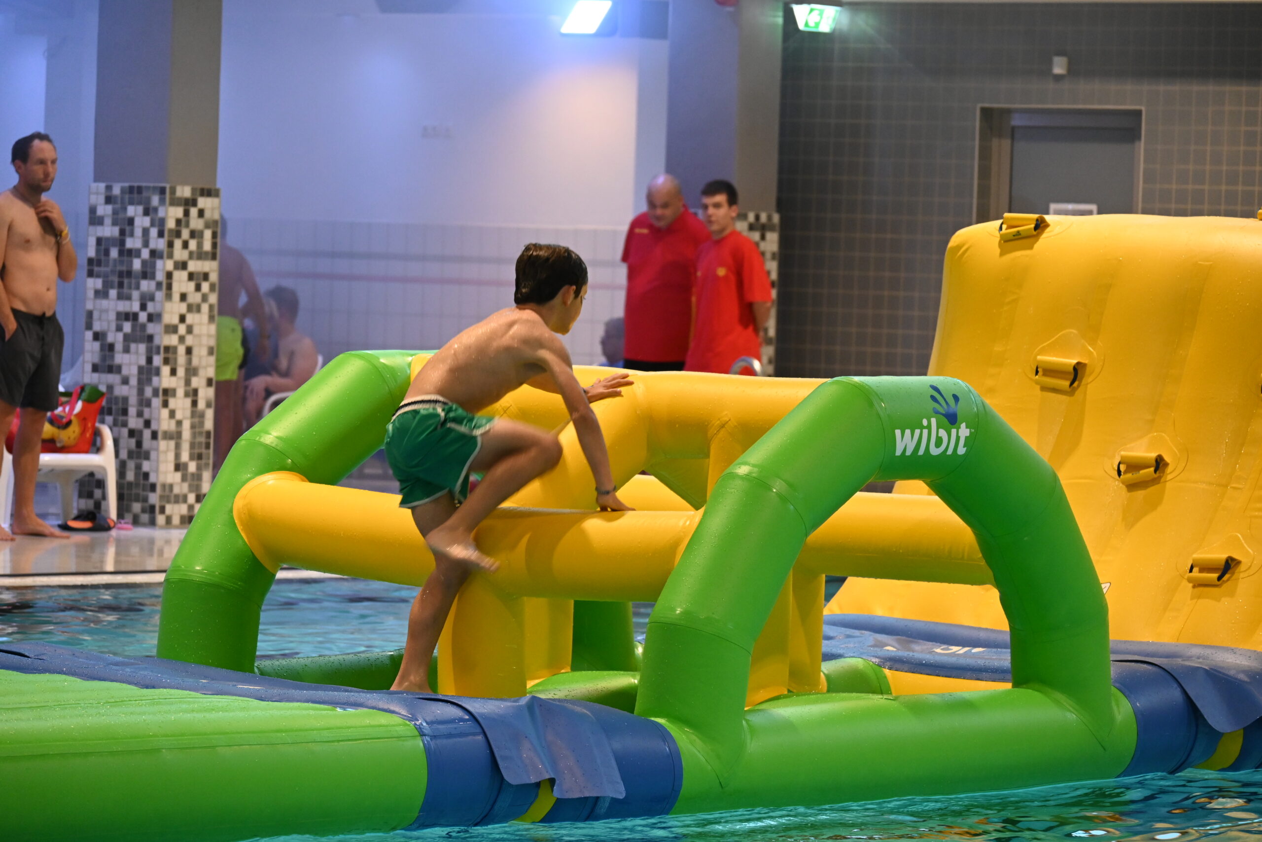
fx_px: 5784
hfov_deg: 12.5
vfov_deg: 8.3
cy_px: 421
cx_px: 631
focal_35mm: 165
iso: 1600
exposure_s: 1/100
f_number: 5
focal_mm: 110
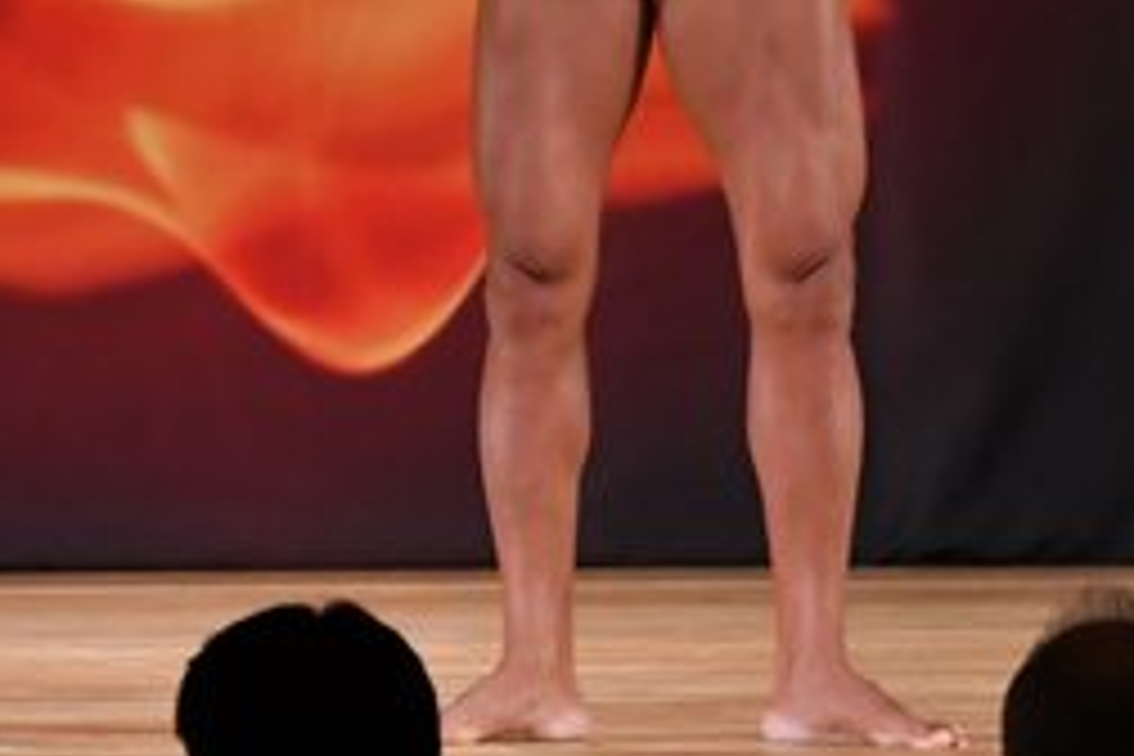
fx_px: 19591
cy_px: 76
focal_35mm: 622
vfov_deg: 2.2
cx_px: -452
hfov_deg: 3.3
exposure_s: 1/400
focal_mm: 135
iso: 3200
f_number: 5.6
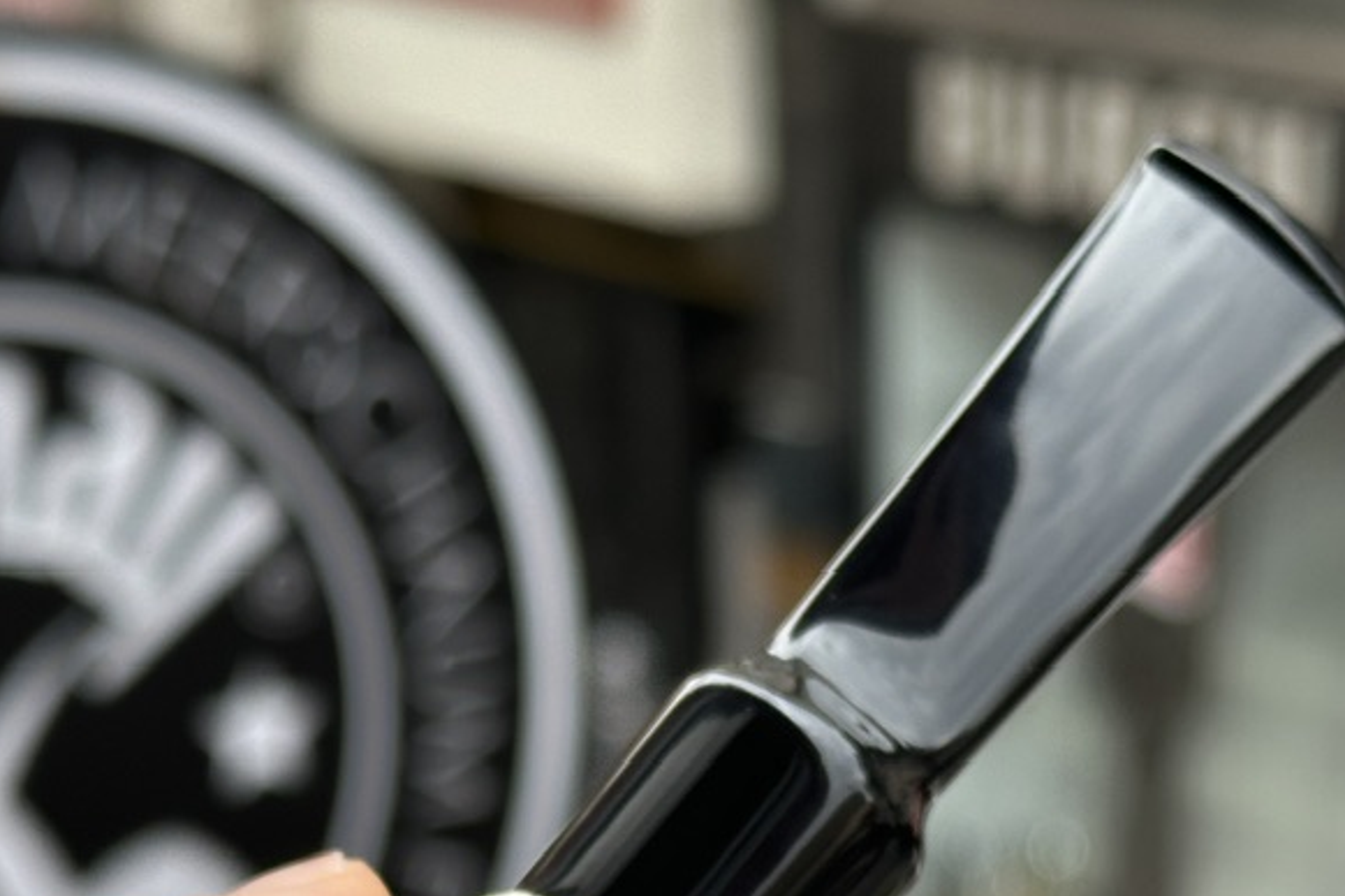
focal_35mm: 110
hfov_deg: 18.6
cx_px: 607
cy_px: 1035
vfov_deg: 12.2
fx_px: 4108
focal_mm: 6.86
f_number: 1.78
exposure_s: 1/401
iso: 64
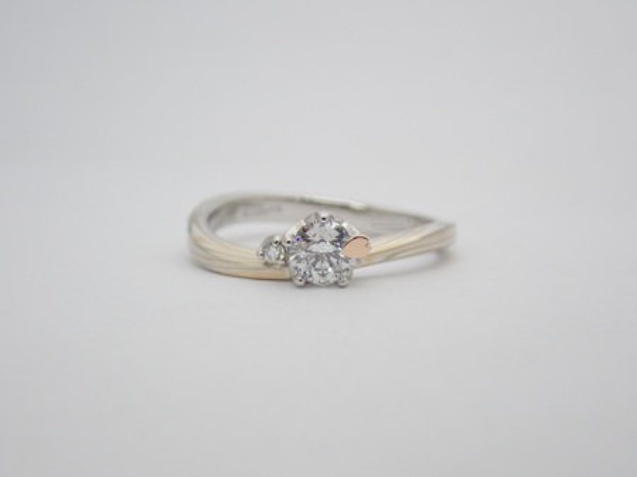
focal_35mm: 82
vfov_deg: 18.0
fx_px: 1508
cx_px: 318
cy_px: 238
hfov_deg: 23.8
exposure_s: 1/100
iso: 200
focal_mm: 14.62
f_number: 4.3
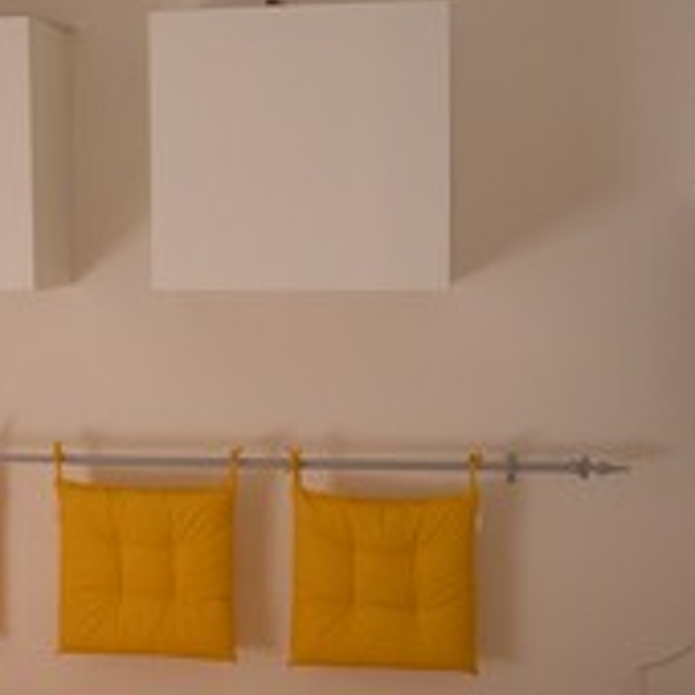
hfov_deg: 20.7
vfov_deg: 21.8
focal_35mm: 79
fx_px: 1794
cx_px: -94
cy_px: 466
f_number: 2.8
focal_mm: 7.8
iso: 50
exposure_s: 1/81
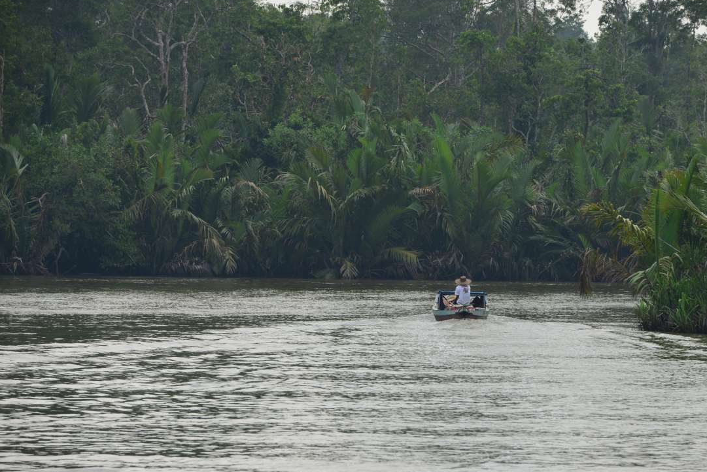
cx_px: 392
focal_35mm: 222
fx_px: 4362
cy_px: 252
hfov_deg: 9.3
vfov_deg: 6.2
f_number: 8
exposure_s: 1/250
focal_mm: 200
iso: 100
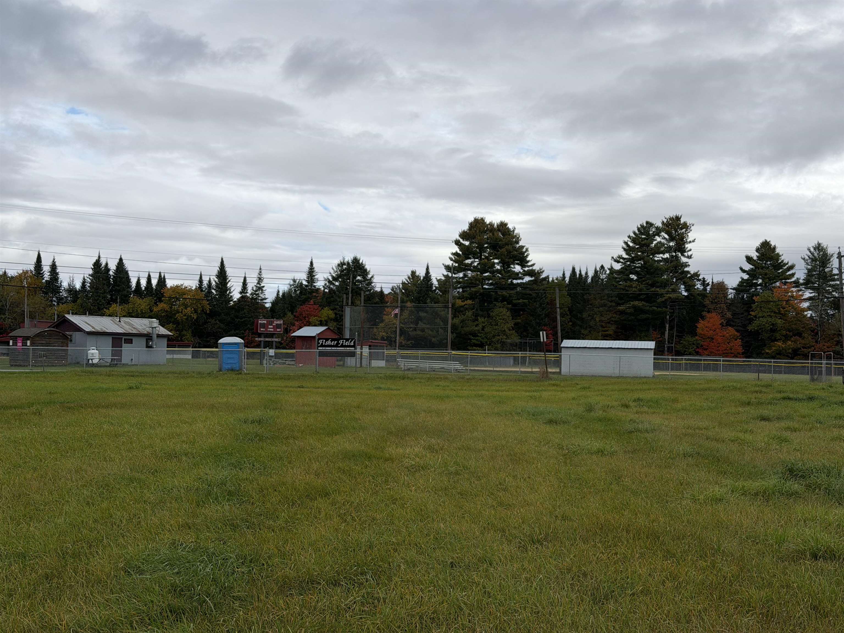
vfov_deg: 30.3
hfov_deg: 39.7
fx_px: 1170
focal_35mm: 48
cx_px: 422
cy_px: 316
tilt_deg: +3.3
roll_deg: -0.8
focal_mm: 6.76
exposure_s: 1/6536
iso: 64
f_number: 1.78
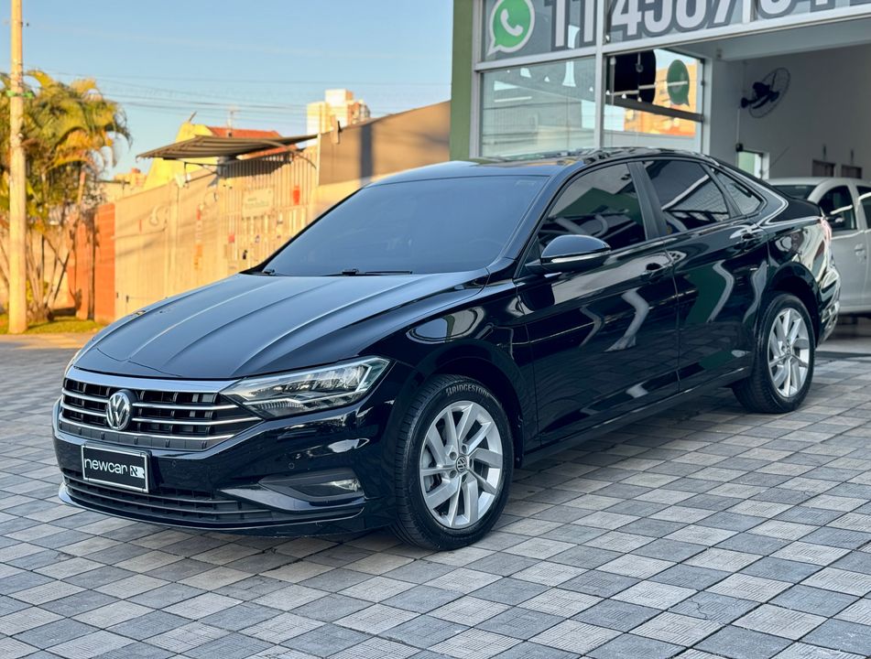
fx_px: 1212
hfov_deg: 39.5
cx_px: 436
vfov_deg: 30.4
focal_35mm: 48
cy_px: 330
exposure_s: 1/177
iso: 64
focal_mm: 6.76
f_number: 1.78
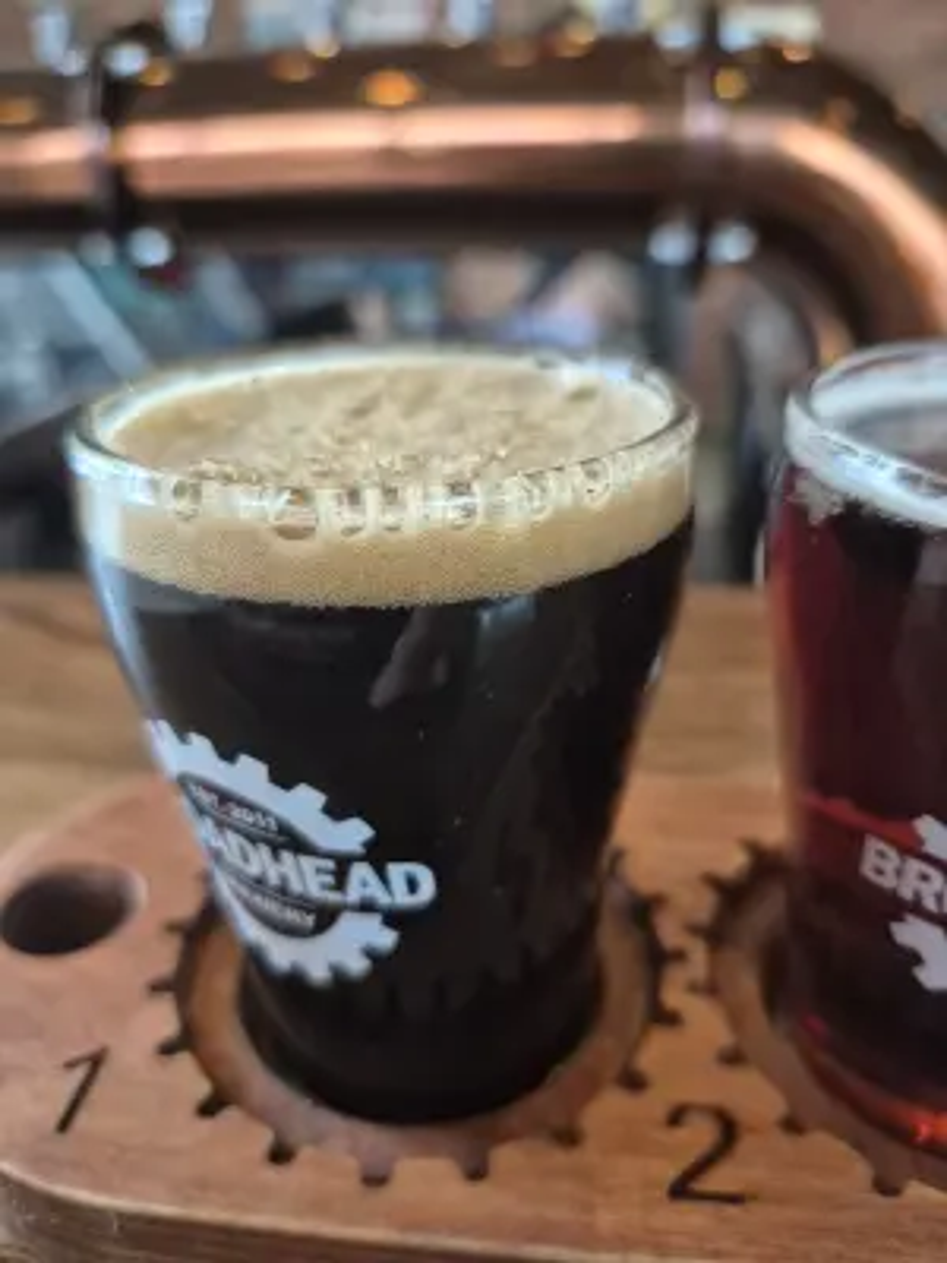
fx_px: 839
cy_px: 632
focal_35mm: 23
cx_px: 474
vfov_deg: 73.9
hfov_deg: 58.9
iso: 800
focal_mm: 5.4
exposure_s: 1/120
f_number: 1.8
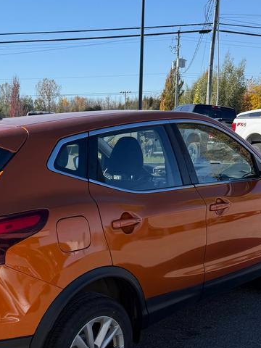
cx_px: 61
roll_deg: -0.8
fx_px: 483
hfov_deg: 29.7
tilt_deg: -19.2
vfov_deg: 37.8
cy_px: 292
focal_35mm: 48
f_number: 1.78
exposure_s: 1/2907
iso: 80
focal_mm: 6.76
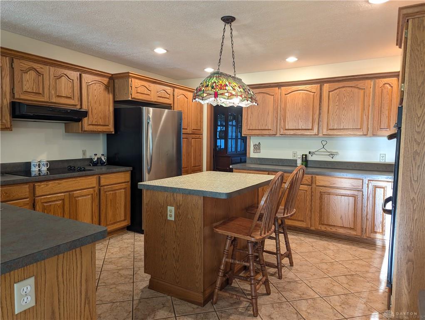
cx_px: 212
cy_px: 160
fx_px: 295
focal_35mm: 24
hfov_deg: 71.5
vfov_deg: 56.9
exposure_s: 1/120
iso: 460
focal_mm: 6.81
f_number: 1.85
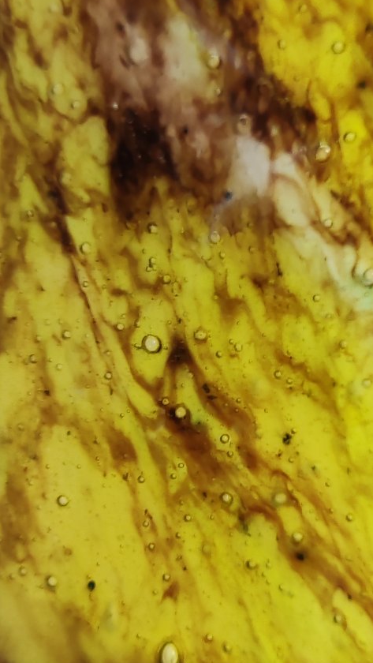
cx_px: 278
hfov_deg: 28.0
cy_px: 400
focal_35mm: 42
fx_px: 738
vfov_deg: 48.0
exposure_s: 1/50
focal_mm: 1.96
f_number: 2.2
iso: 160
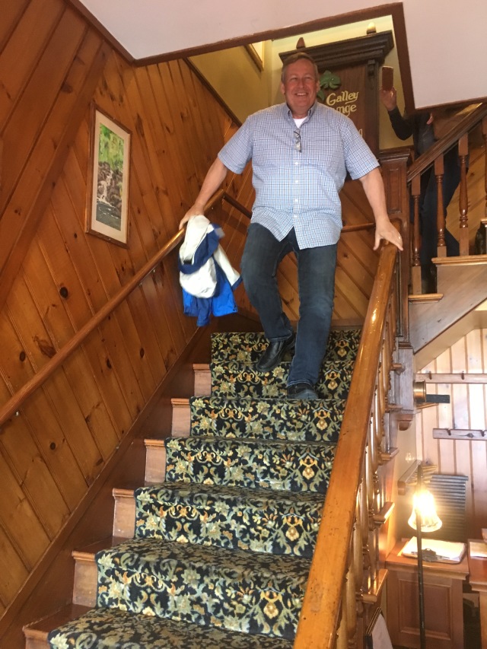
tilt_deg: +3.8
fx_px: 544
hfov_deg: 48.2
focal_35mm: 29
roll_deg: +3.2
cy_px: 324
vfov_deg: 61.7
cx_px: 244
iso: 200
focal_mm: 4.15
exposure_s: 1/17
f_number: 2.2
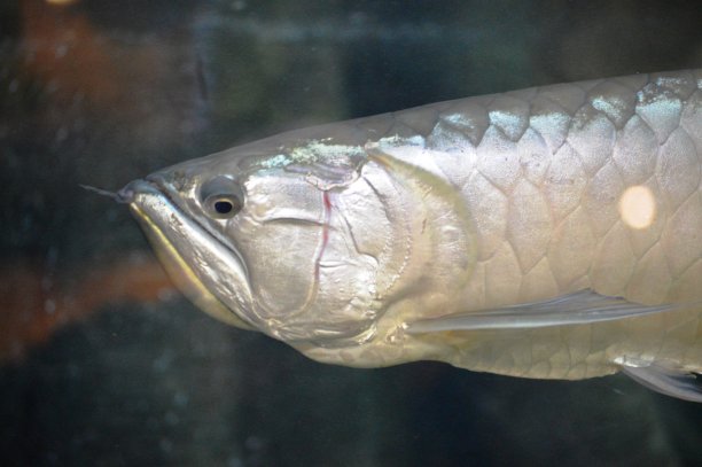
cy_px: 234
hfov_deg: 16.7
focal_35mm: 123
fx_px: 2397
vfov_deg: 11.1
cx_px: 351
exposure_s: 1/60
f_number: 4.2
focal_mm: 82
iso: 2800
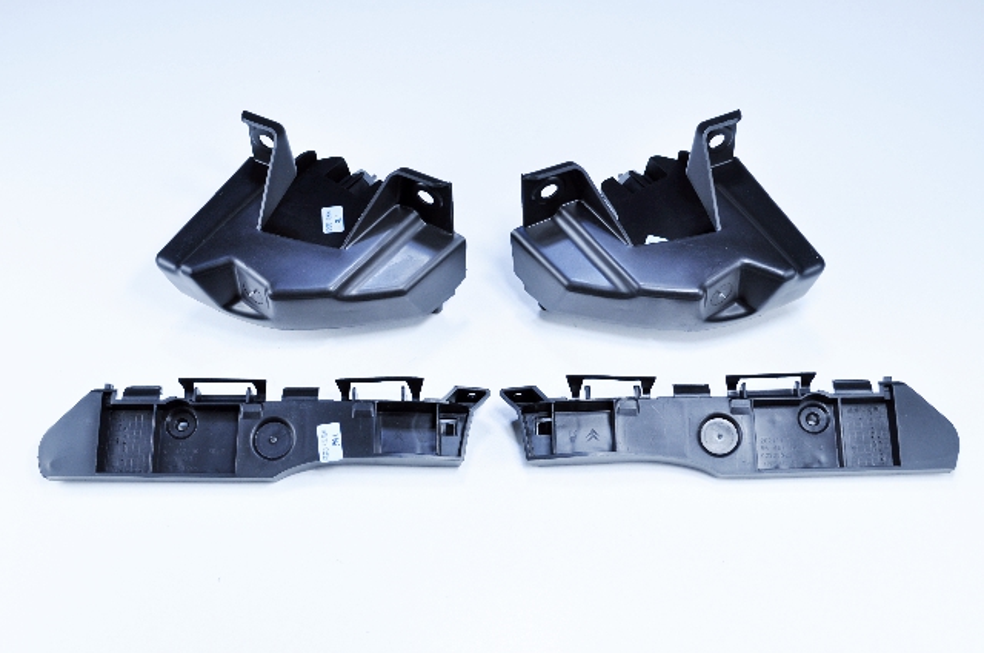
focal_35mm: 48
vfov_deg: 28.0
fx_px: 1310
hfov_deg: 41.2
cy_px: 326
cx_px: 492
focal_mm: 32
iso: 200
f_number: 8
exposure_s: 1/60
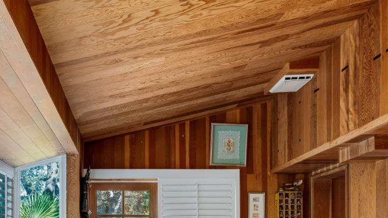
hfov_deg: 54.9
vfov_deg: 30.9
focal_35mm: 35
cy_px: 224
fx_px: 360
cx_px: 115
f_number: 11
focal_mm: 16
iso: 400
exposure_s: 1/125
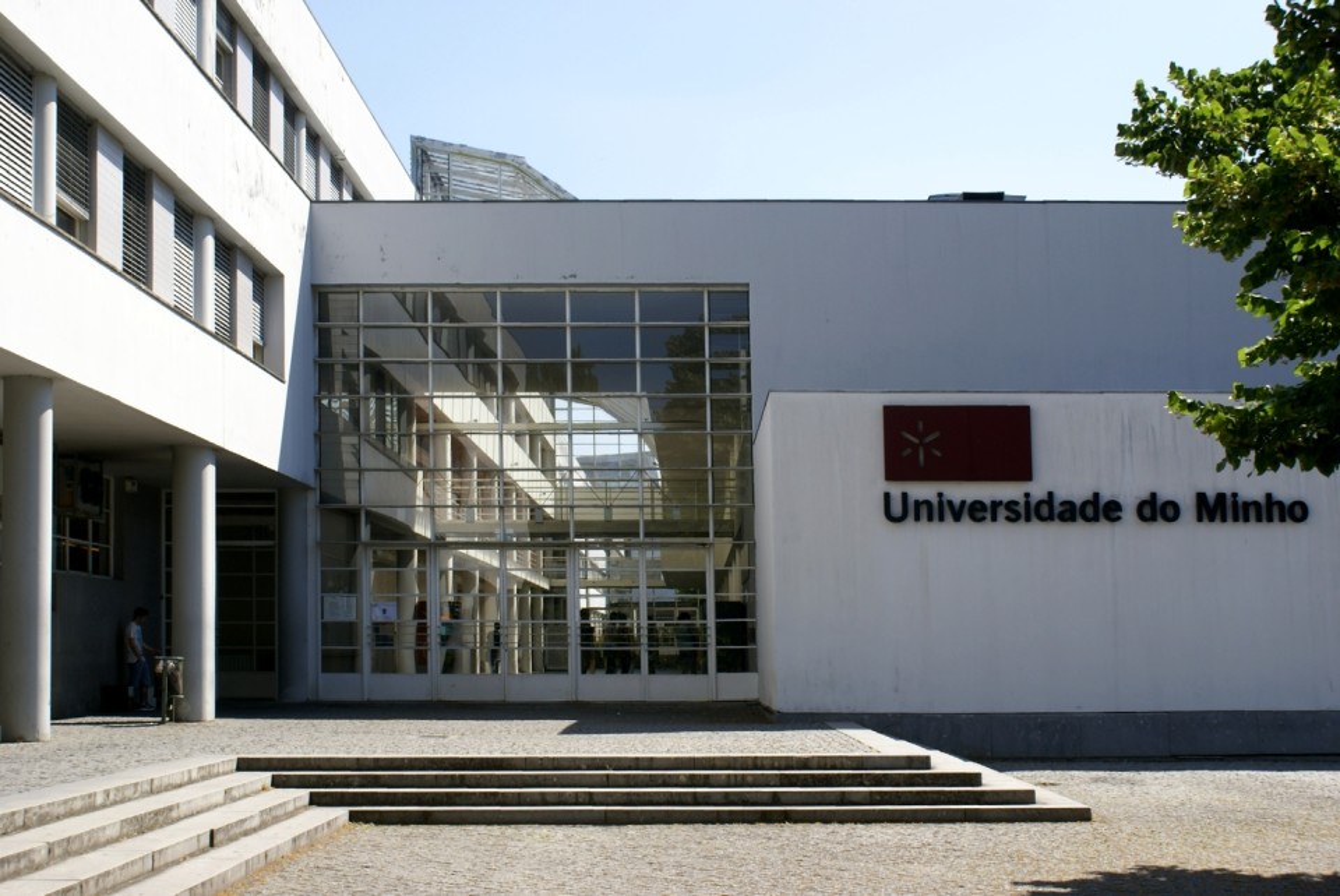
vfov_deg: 25.8
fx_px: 1956
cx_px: 670
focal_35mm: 52
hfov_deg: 37.8
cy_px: 448
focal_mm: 35
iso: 100
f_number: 9
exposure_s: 1/160
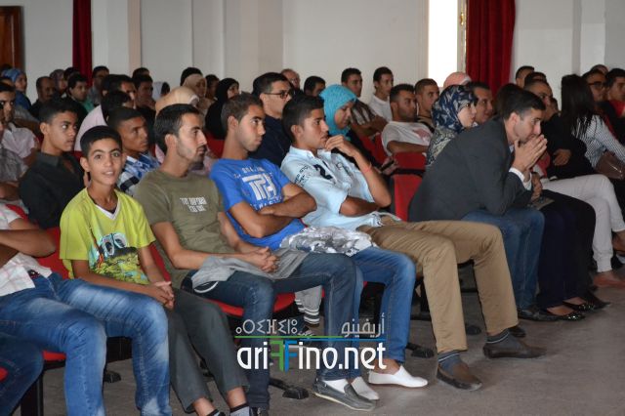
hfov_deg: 24.6
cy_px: 208
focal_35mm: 82
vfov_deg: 16.5
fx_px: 1431
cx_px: 312
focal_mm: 55
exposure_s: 1/60
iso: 3200
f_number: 5.6
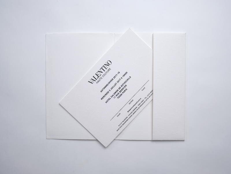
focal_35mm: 34
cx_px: 116
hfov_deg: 54.0
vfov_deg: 41.8
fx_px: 227
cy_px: 87
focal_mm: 42.6
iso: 100
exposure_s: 1/125
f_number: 11
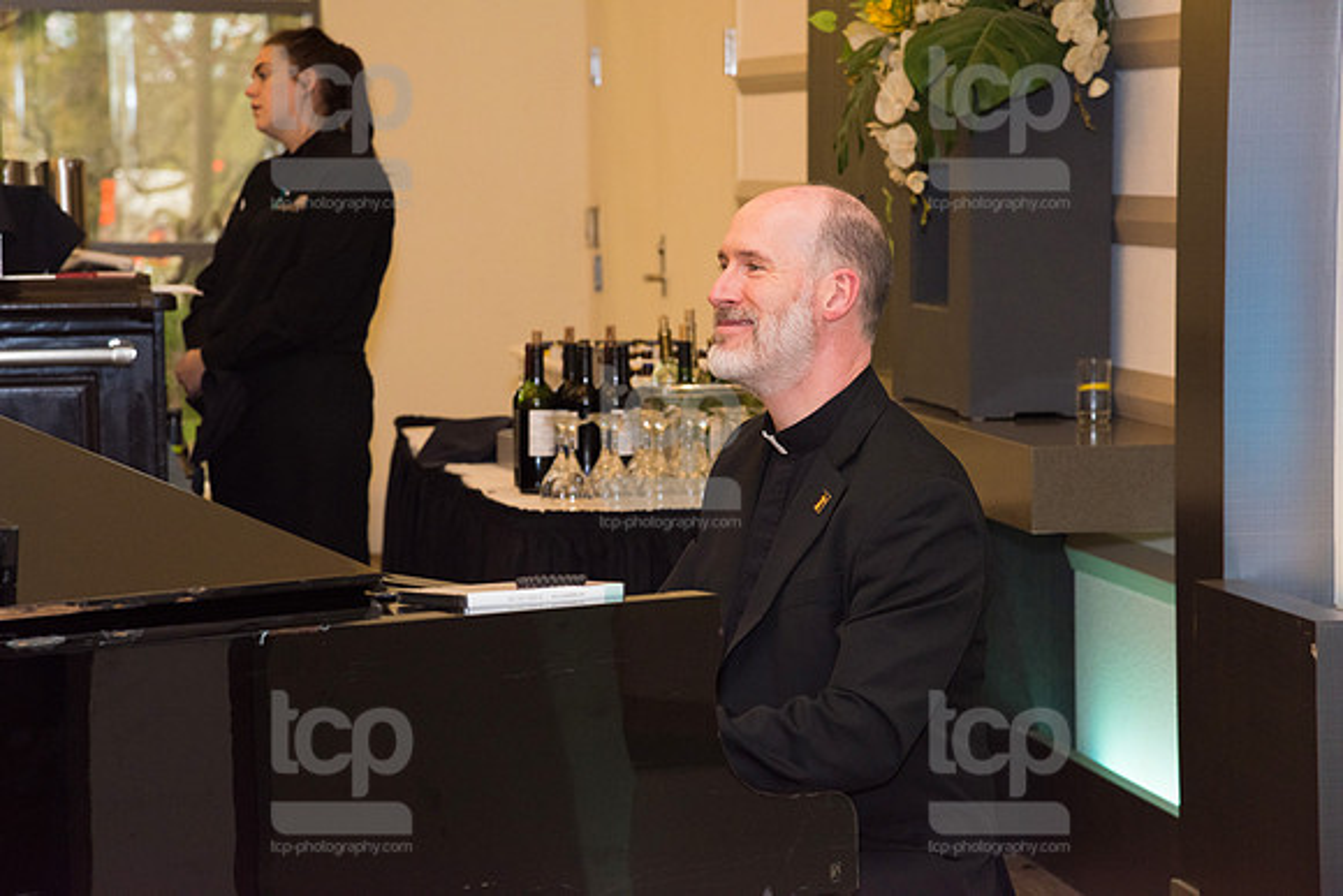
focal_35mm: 120
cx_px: 672
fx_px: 4478
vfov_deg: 11.4
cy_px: 448
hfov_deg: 17.1
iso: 1250
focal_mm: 120
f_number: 7.1
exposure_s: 1/200
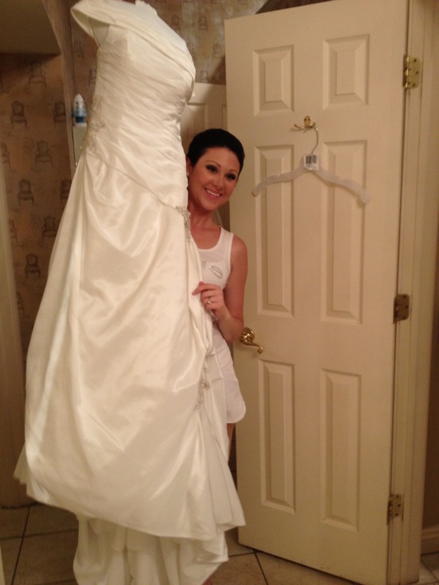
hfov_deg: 40.7
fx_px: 592
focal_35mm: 35
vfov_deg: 52.6
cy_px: 292
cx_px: 220
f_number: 2.4
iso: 125
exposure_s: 1/20
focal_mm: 4.28
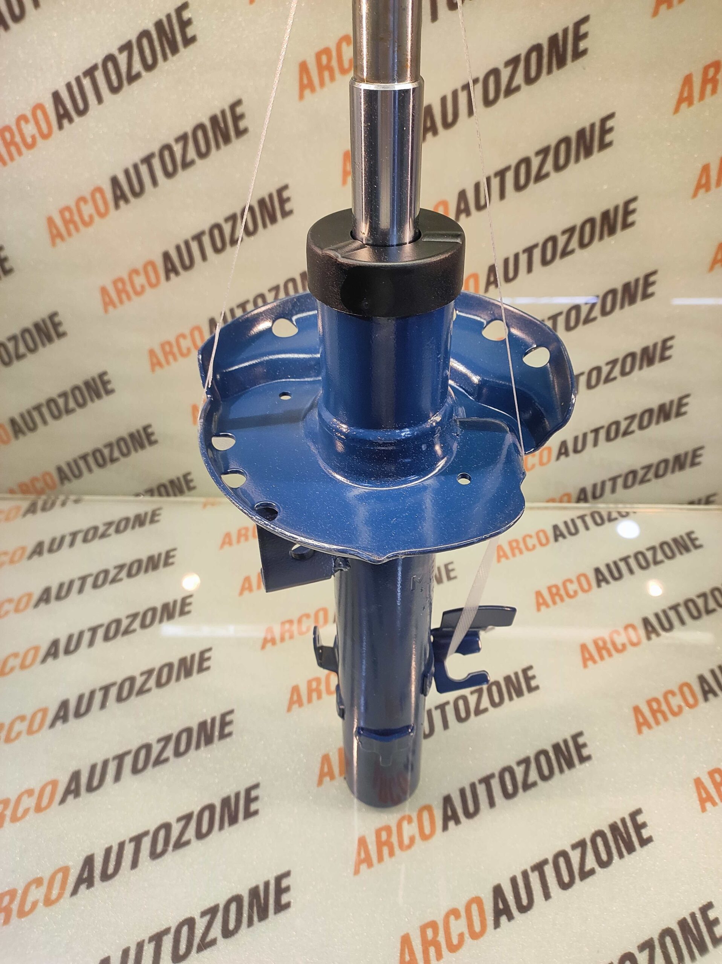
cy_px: 482
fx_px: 473
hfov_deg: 74.7
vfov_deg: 91.1
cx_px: 361
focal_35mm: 17
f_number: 1.79
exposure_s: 1/33
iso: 177
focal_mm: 4.74
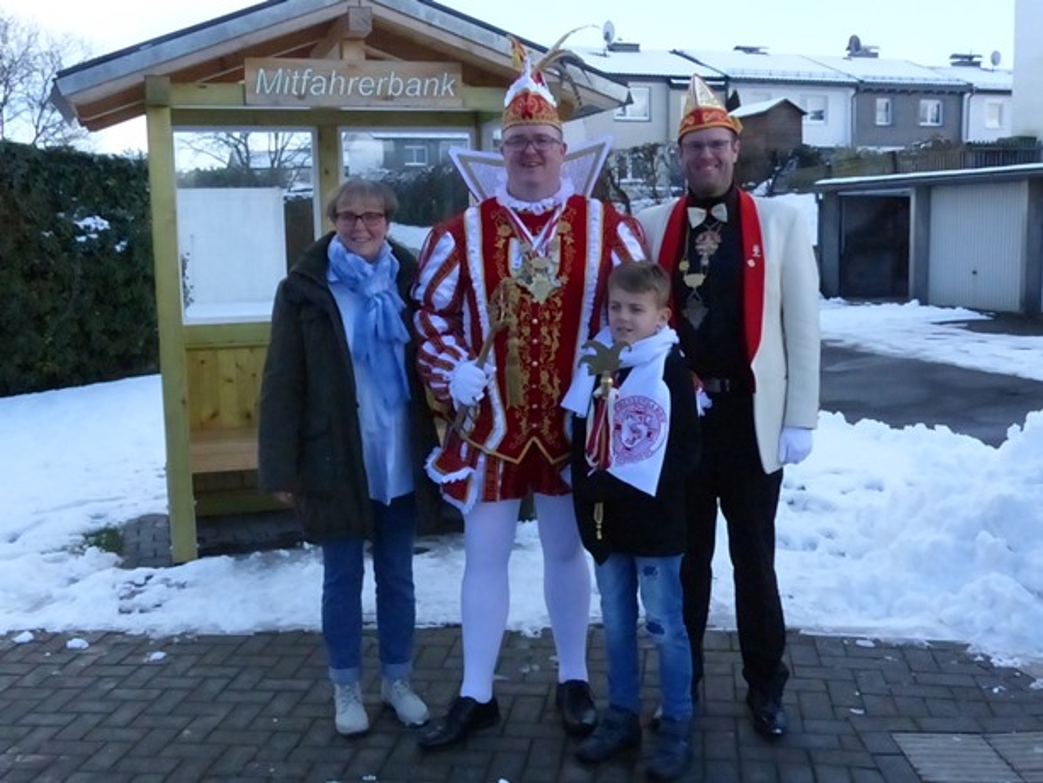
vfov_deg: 36.8
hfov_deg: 47.8
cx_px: 522
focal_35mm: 39
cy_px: 392
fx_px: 1176
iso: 1600
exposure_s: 1/1600
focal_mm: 7
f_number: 7.1
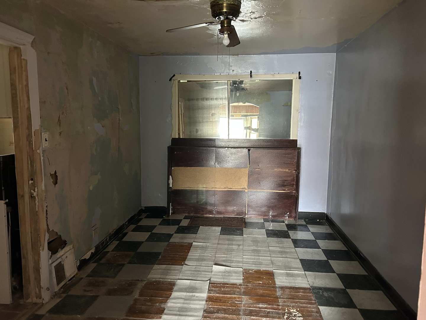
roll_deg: -0.9
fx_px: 320
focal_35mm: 26
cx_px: 213
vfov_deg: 53.1
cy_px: 160
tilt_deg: -7.4
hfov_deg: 67.3
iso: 640
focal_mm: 5.7
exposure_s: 1/37
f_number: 1.5
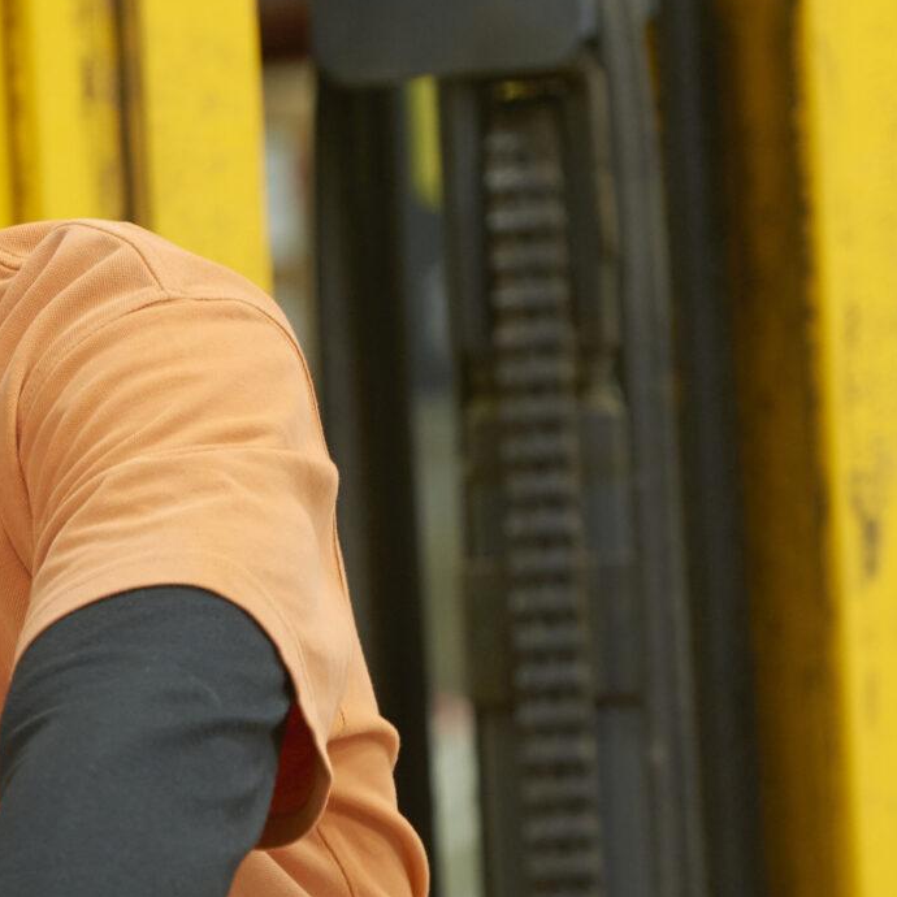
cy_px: 847
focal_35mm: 410
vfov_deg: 4.3
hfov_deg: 4.3
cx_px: 140
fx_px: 12020
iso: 800
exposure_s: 1/25
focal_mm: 130
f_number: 4.5
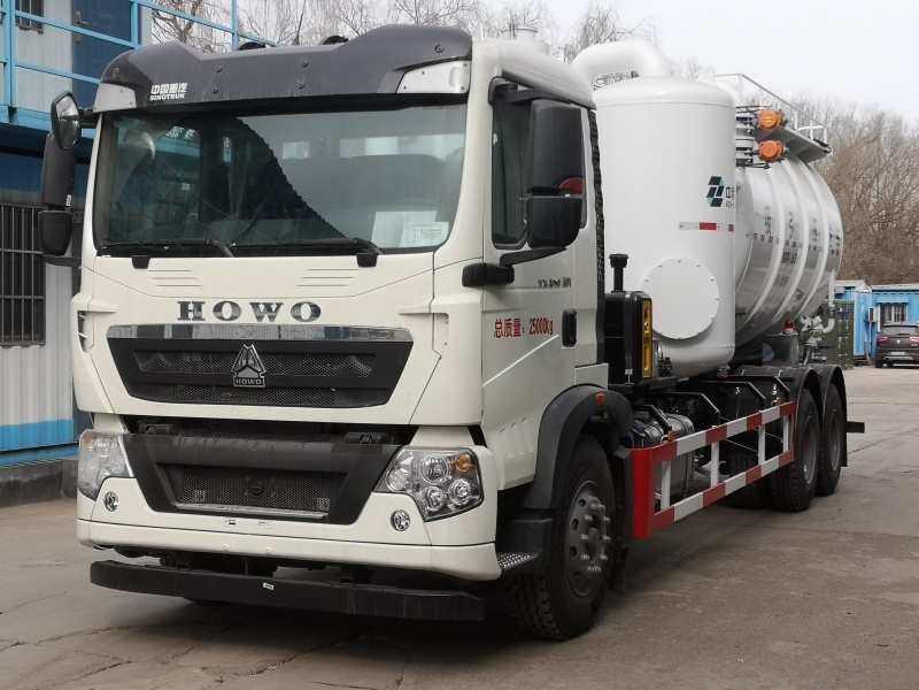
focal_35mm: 54
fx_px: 1434
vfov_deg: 27.0
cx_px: 460
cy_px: 345
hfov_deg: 35.5
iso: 50
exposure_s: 1/1471
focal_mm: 3.95
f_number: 1.8
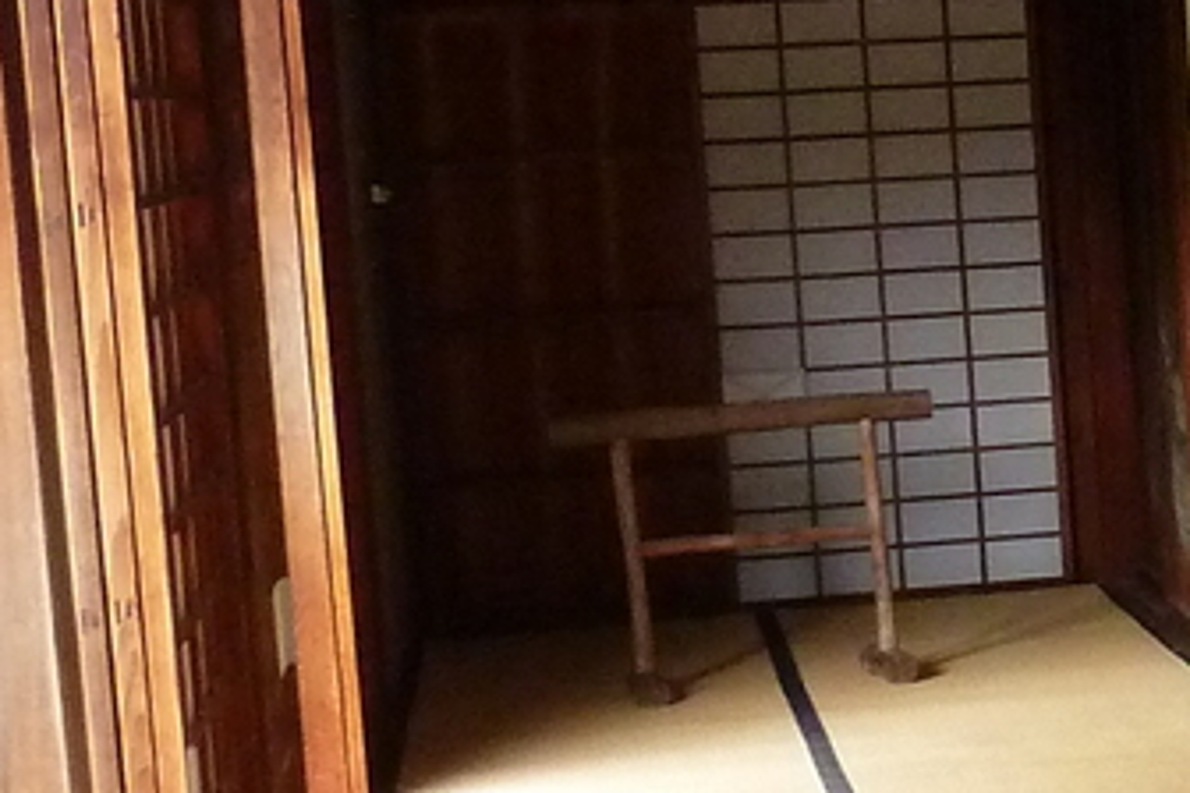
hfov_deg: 14.8
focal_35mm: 124
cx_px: 2019
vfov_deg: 11.1
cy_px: 418
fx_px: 4099
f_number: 3.3
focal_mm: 4.1
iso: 320
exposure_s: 1/30
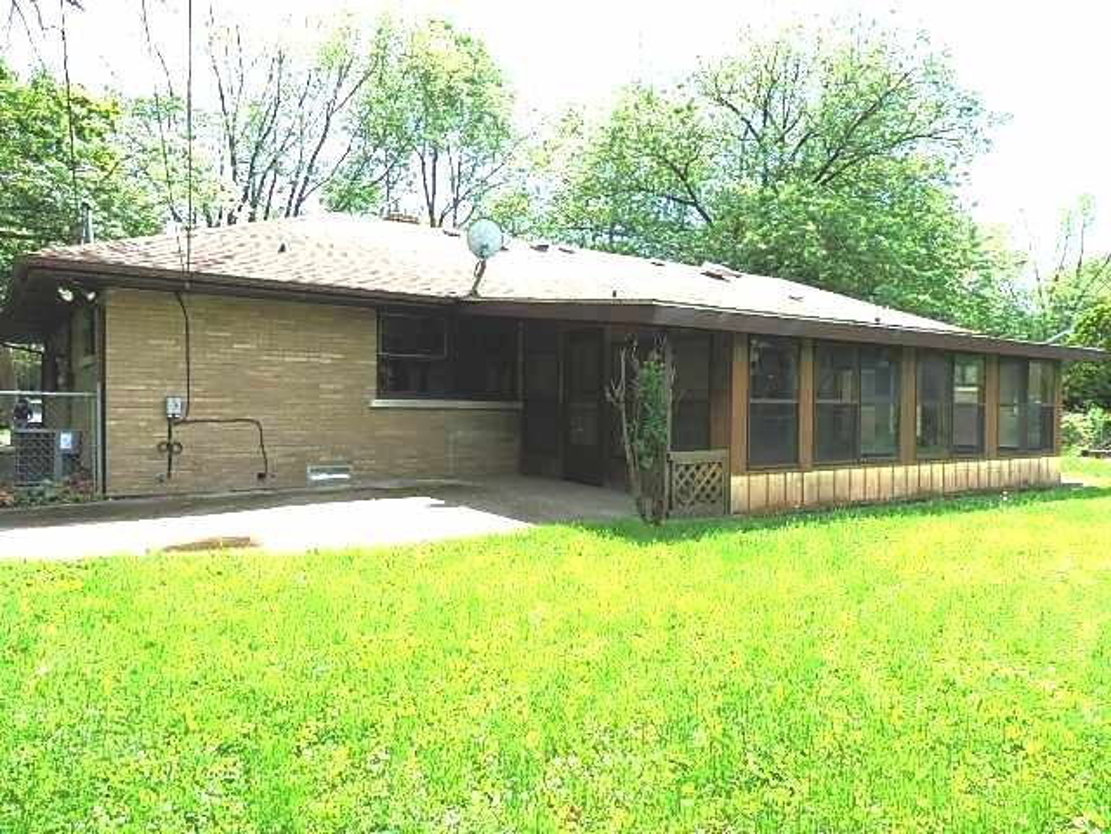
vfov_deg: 54.9
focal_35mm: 25
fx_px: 802
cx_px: 556
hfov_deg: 69.4
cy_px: 417
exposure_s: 1/320
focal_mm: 4.5
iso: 80
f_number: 3
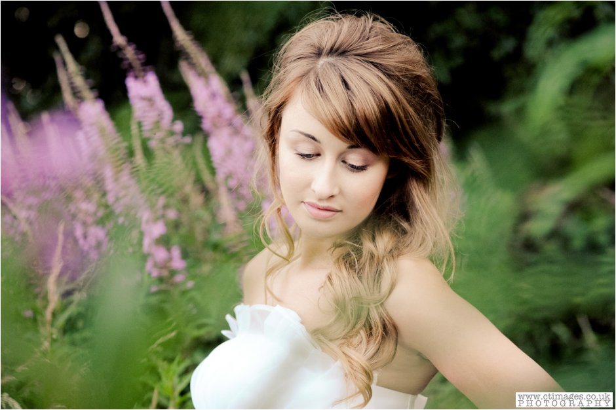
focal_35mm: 85
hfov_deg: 23.9
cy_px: 205
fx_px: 1454
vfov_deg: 16.1
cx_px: 308
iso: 2500
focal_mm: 85
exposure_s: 1/100
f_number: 4
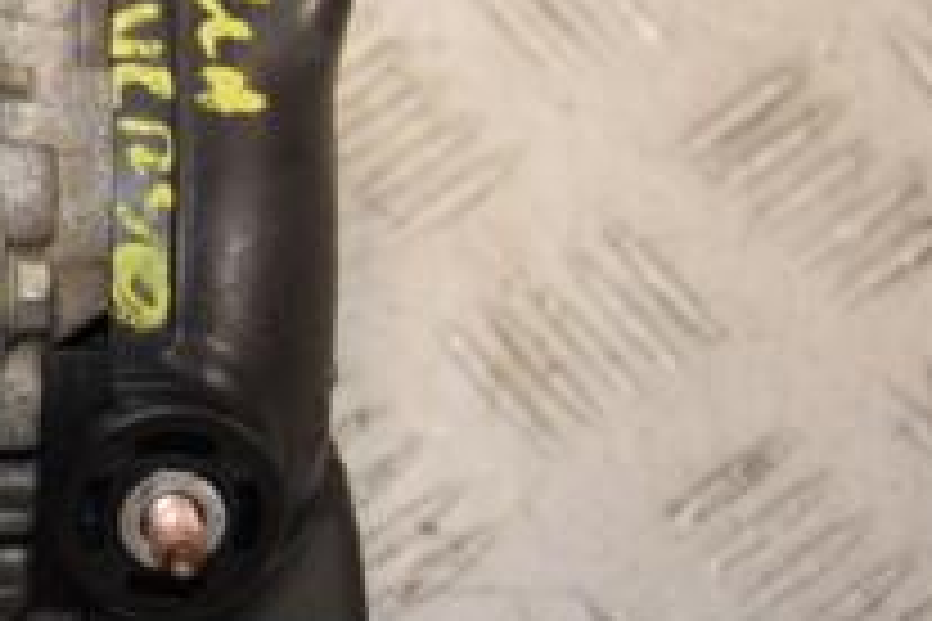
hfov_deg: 12.1
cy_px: 320
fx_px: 4271
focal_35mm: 165
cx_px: -243
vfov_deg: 8.3
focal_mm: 38
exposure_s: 1/200
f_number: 5.6
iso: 800
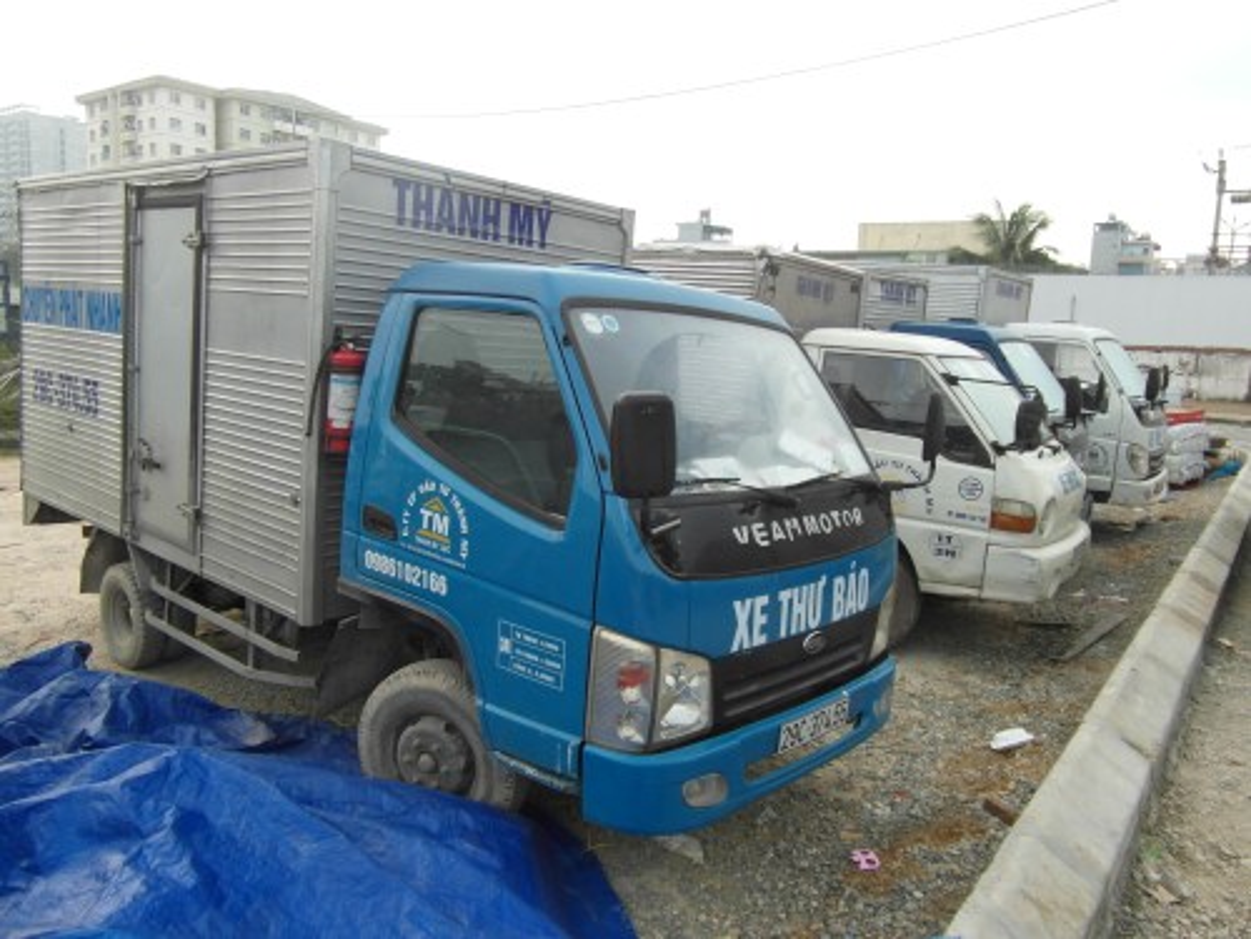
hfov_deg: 71.6
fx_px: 867
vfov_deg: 56.8
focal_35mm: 24
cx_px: 626
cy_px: 470
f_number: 3.2
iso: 100
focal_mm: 4
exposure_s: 1/90
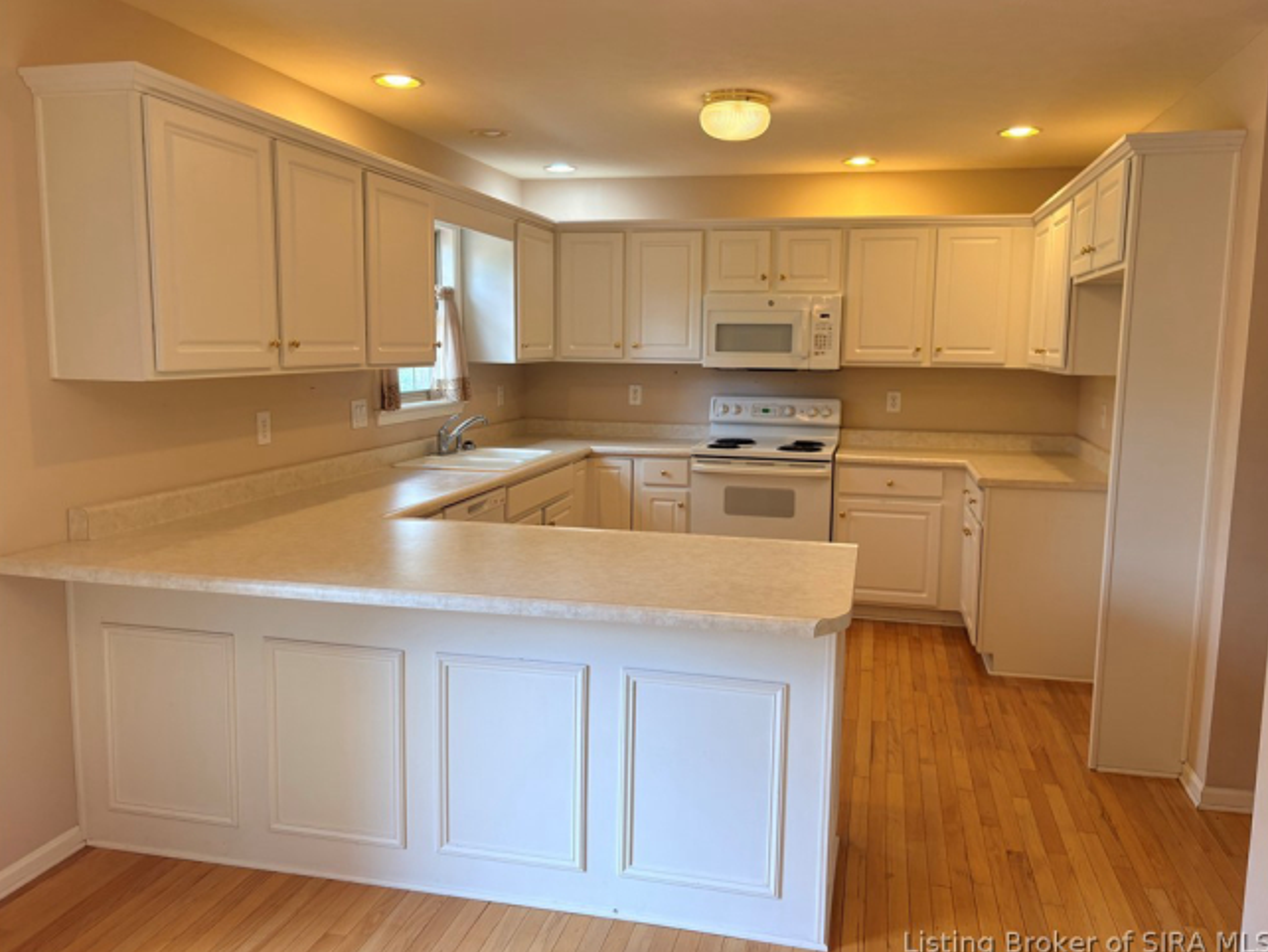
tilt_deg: -6.8
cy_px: 470
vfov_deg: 51.4
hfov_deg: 65.3
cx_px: 649
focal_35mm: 27
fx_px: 989
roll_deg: -0.2
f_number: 1.6
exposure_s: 1/120
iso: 64
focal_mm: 5.96
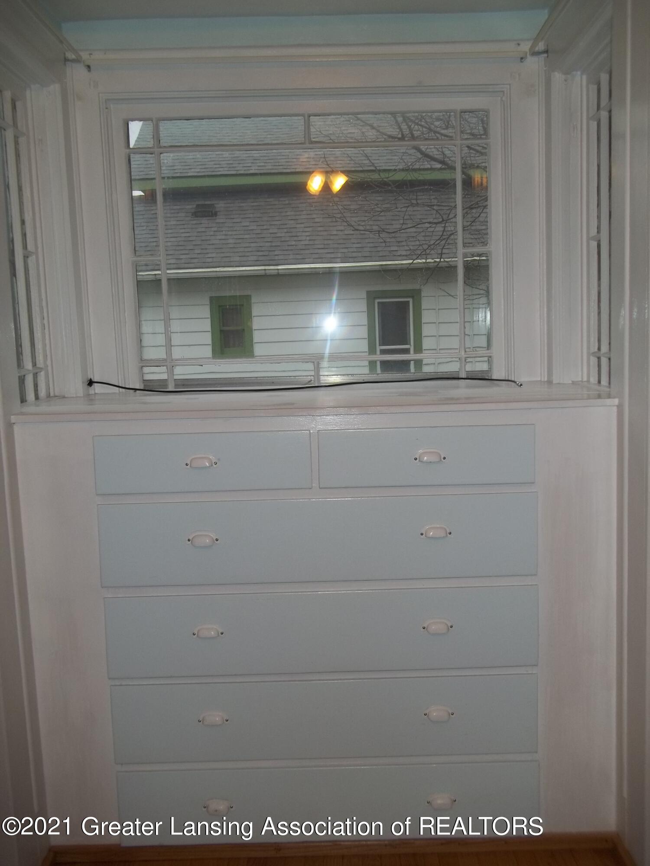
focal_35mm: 32
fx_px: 801
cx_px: 325
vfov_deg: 56.8
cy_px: 433
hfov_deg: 44.2
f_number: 2.9
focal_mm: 5.7
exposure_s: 1/30
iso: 64
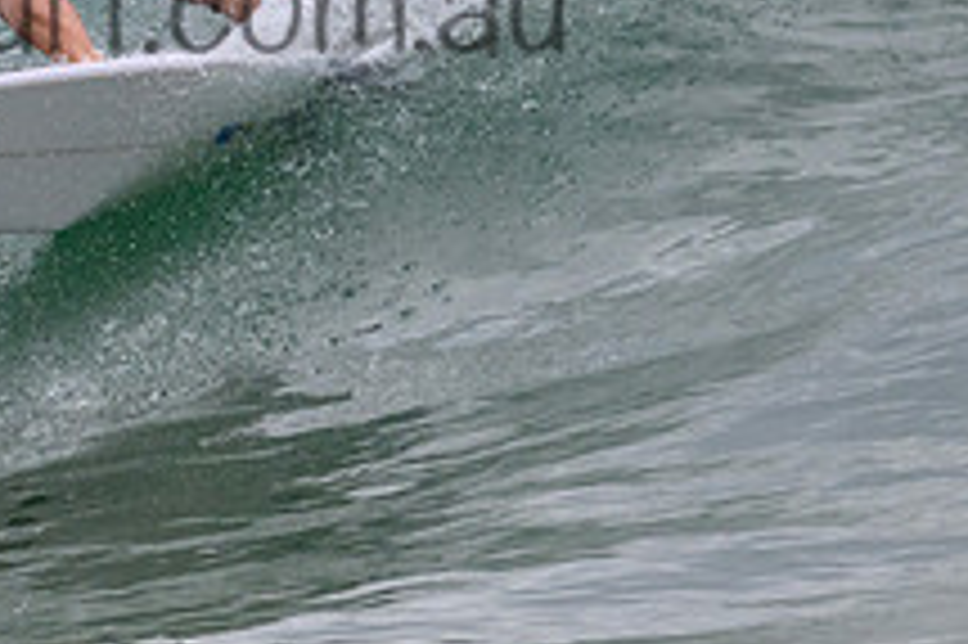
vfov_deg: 0.6
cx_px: 90
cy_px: -52
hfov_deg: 1.0
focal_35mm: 2160
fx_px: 58034
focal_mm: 800
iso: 2200
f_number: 11
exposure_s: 1/2000
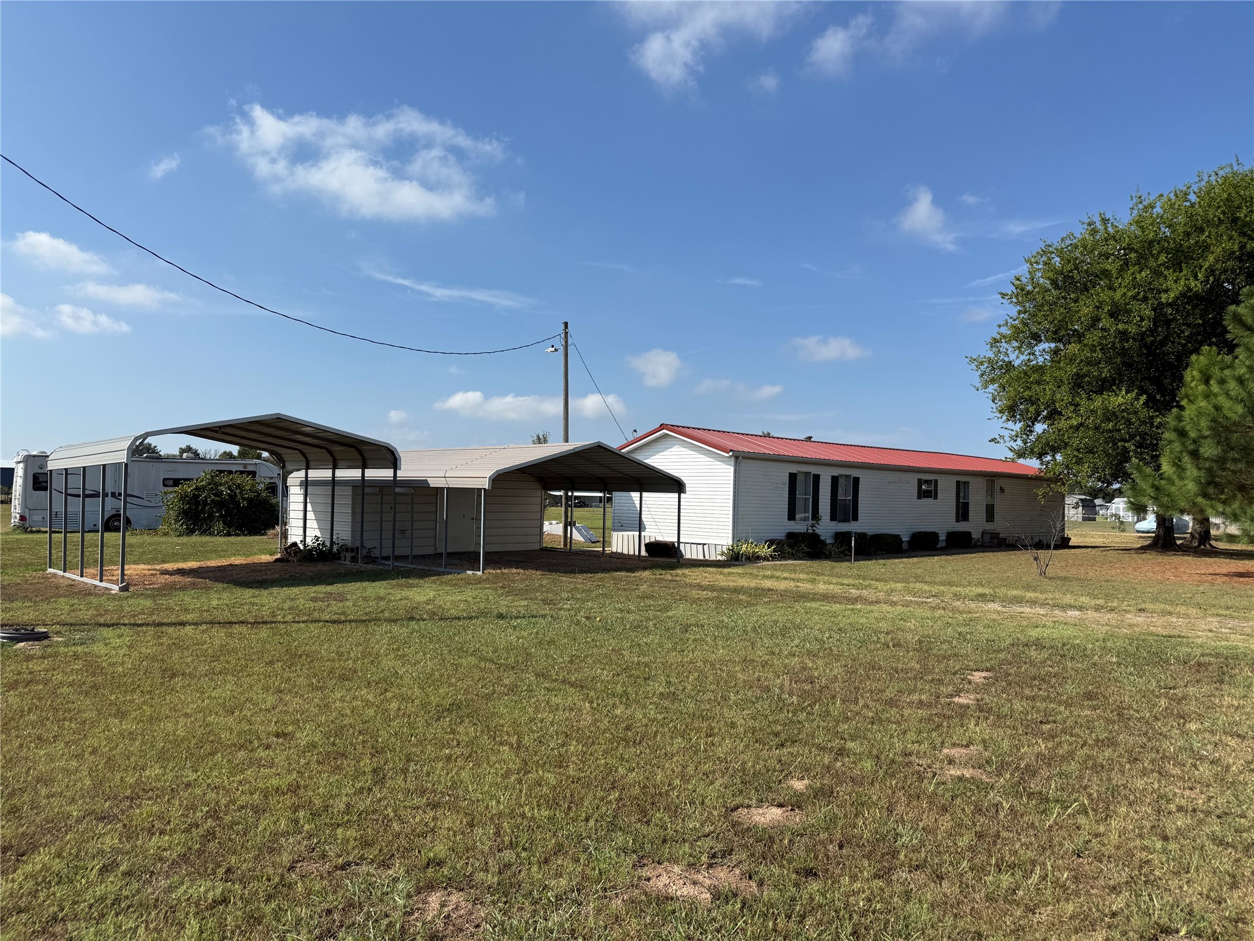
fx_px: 869
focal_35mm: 24
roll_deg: -1.1
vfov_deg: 56.8
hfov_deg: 71.6
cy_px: 470
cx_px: 627
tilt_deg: +1.6
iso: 80
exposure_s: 1/6711
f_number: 1.78
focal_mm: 6.76
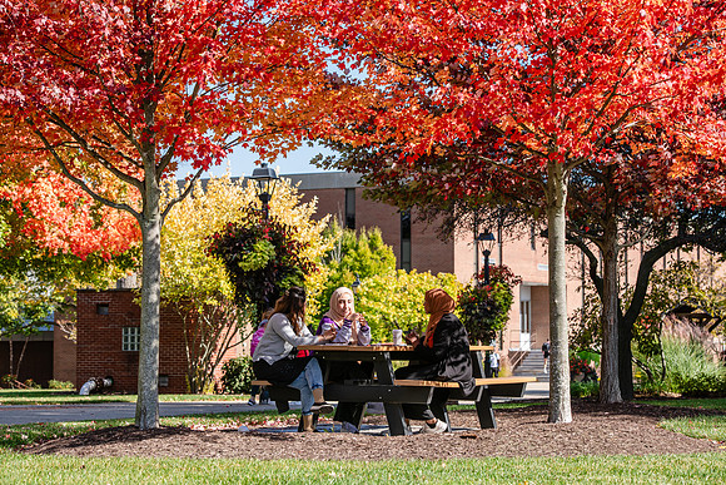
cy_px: 242
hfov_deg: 22.1
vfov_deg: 14.9
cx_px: 363
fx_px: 1856
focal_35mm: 92
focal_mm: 92
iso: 160
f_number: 6.3
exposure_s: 1/320
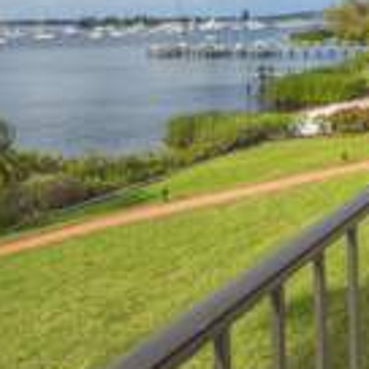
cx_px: 410
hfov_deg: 32.8
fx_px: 543
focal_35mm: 45
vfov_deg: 34.5
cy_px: 8
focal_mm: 10
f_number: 8
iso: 160
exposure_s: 1/500
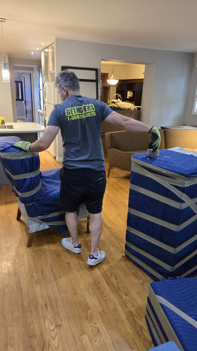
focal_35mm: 26
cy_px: 180
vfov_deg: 71.9
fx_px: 241
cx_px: 100
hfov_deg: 44.4
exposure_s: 1/60
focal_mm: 5.4
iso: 500
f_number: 1.8
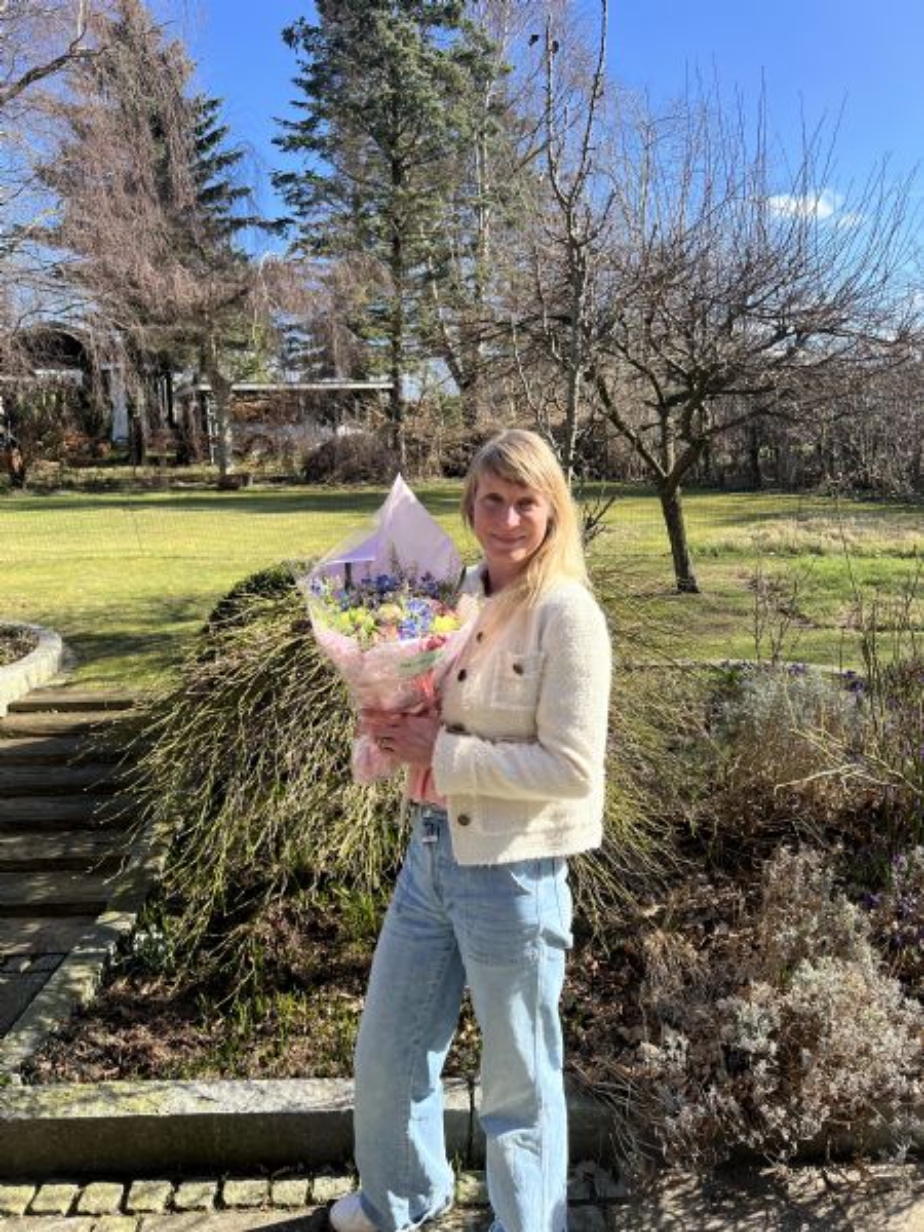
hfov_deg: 53.1
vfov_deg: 67.3
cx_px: 462
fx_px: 925
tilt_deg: -7.2
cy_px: 616
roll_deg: +1.8
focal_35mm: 26
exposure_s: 1/1511
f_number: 1.5
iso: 50
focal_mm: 5.7
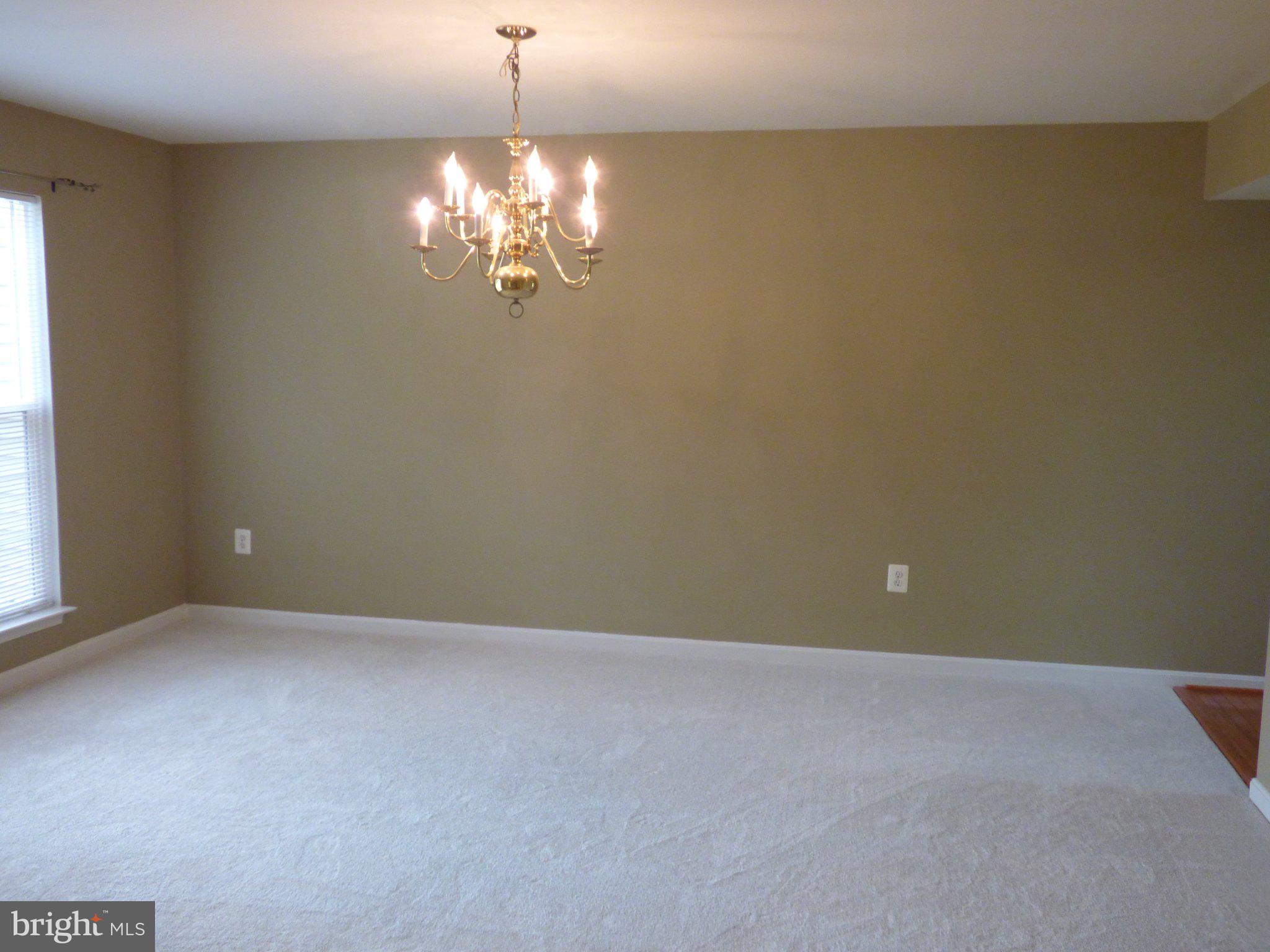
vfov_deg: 46.8
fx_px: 1101
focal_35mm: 30
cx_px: 635
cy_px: 476
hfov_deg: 60.0
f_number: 3.3
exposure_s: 1/30
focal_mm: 5.29
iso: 400
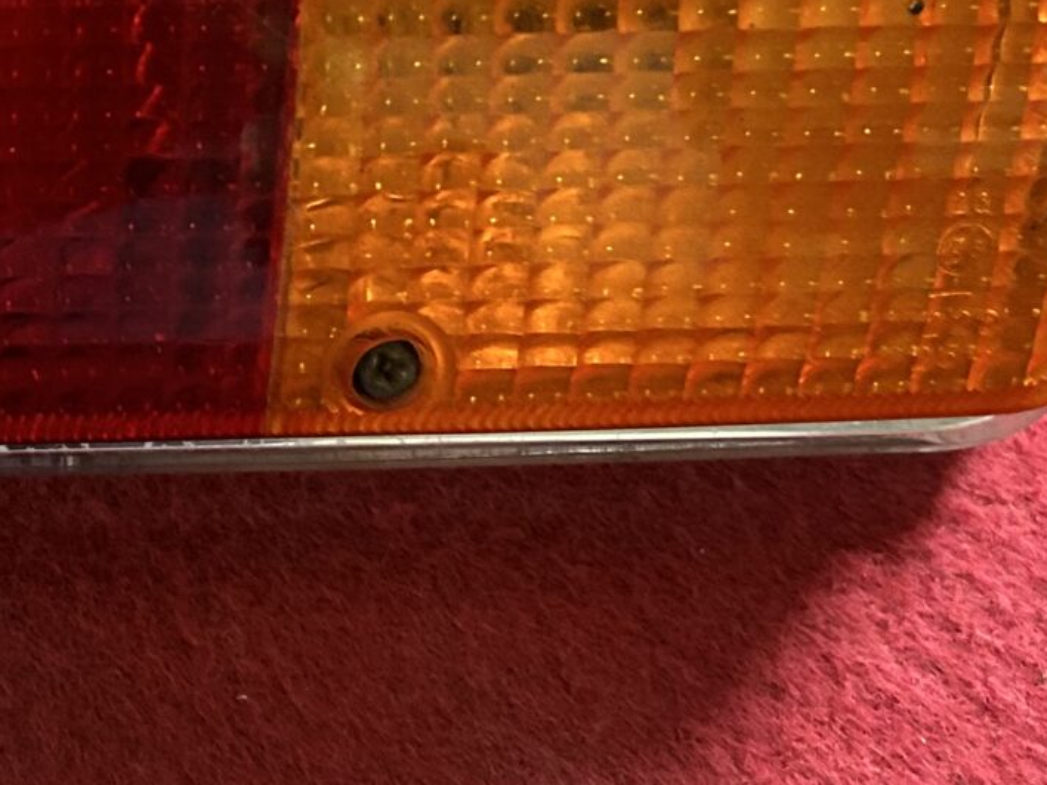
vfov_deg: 15.6
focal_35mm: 94
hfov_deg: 19.2
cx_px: -333
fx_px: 2843
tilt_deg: -52.9
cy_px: 158
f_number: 1.5
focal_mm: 5.7
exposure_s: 1/33
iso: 500
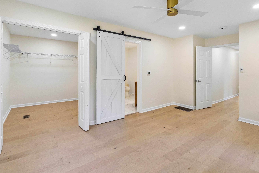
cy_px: 76
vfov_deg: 67.1
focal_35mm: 18
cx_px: 130
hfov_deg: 90.0
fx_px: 129
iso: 640
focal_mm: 16
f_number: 13
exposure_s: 1/13
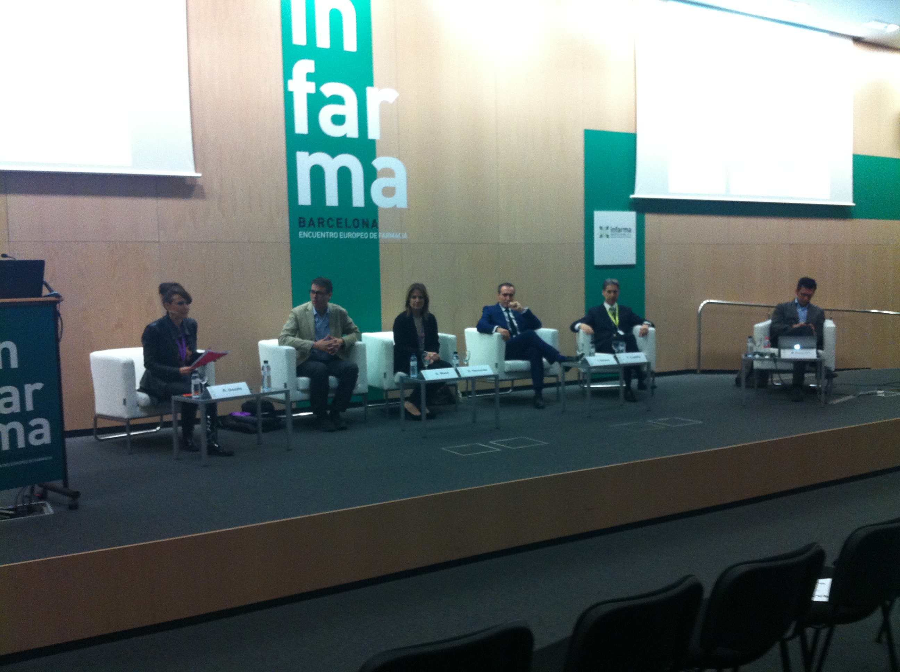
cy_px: 336
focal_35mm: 35
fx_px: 909
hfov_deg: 52.7
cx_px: 450
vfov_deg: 40.6
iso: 200
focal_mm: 3.85
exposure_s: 1/15
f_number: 2.8
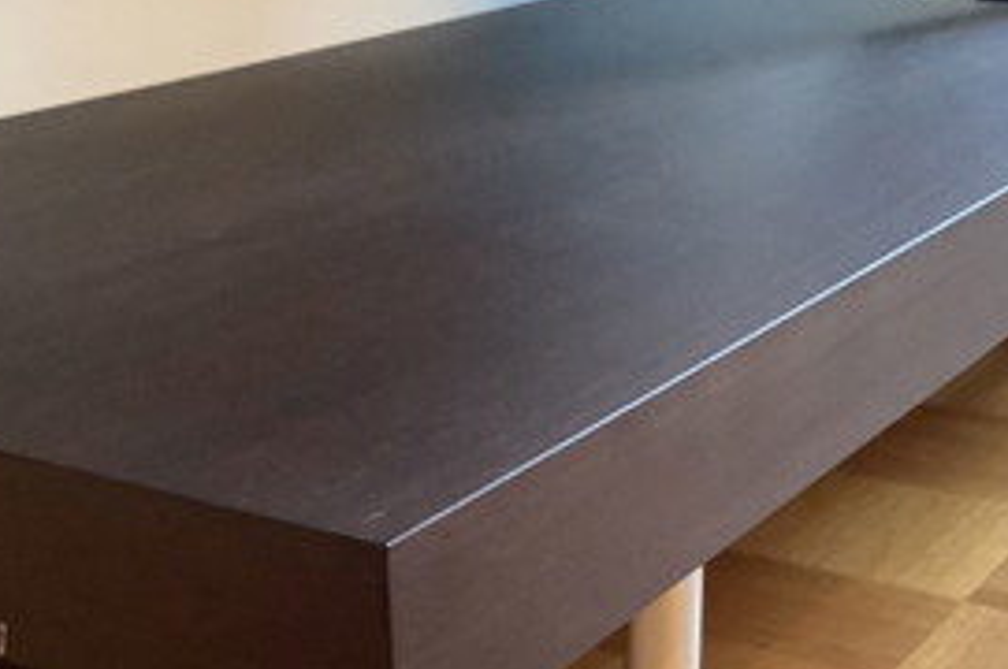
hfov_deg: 32.8
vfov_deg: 21.6
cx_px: 420
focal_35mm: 61
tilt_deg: -25.6
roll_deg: +3.7
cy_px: 639
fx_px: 1706
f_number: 2.4
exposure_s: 1/25
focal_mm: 3.3
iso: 640
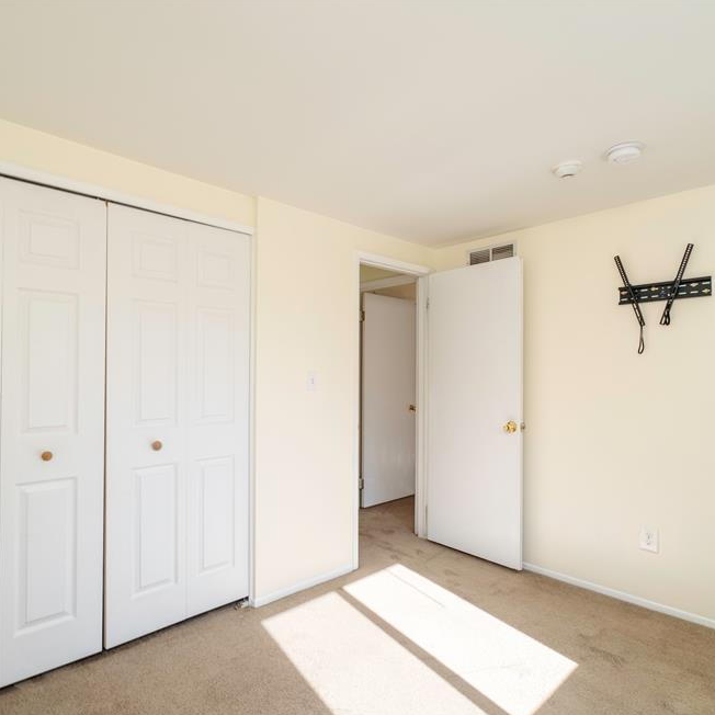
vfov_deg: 74.8
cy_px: 372
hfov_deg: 74.8
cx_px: 349
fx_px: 467
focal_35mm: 20
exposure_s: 1/250
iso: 640
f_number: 6.4
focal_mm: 10
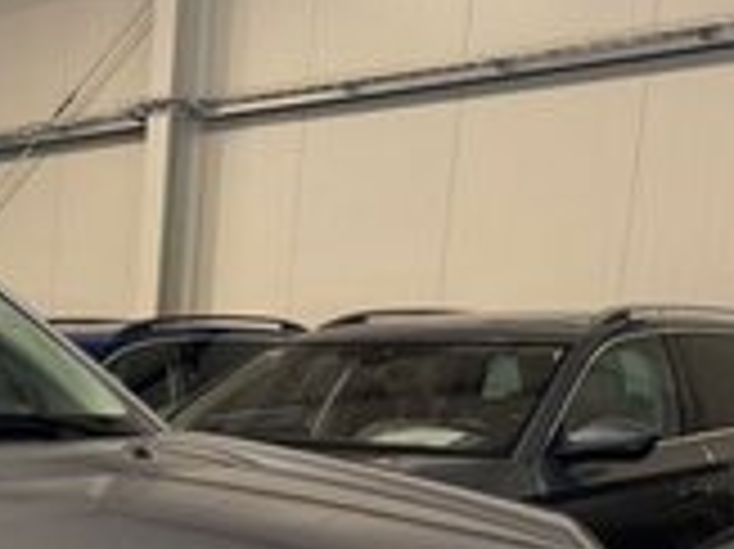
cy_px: 729
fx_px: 1526
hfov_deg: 23.4
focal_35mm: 72
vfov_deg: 18.8
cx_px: -257
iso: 200
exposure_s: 1/92
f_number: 1.78
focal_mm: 6.76
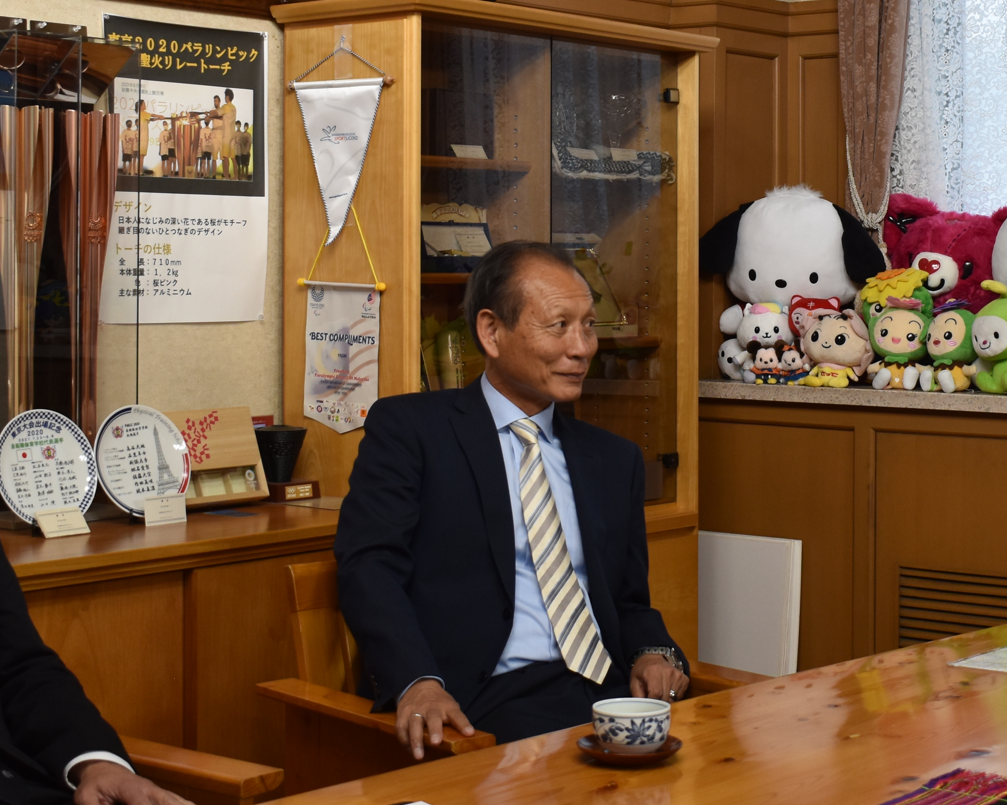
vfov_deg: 21.8
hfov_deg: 26.9
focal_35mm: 70
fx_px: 2087
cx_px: 718
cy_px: 282
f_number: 4.5
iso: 400
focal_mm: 23
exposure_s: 1/80
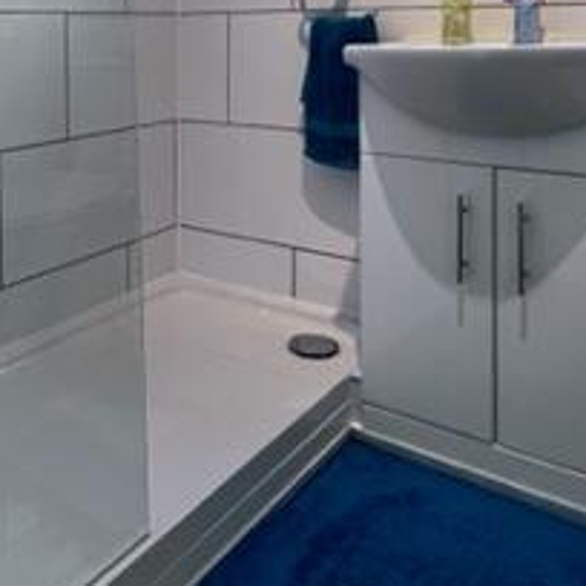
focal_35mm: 36
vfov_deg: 42.1
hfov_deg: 45.7
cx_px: 227
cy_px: 52
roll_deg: +0.2
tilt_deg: -2.4
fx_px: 689
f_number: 1.8
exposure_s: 1/100
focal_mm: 1.57
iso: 125
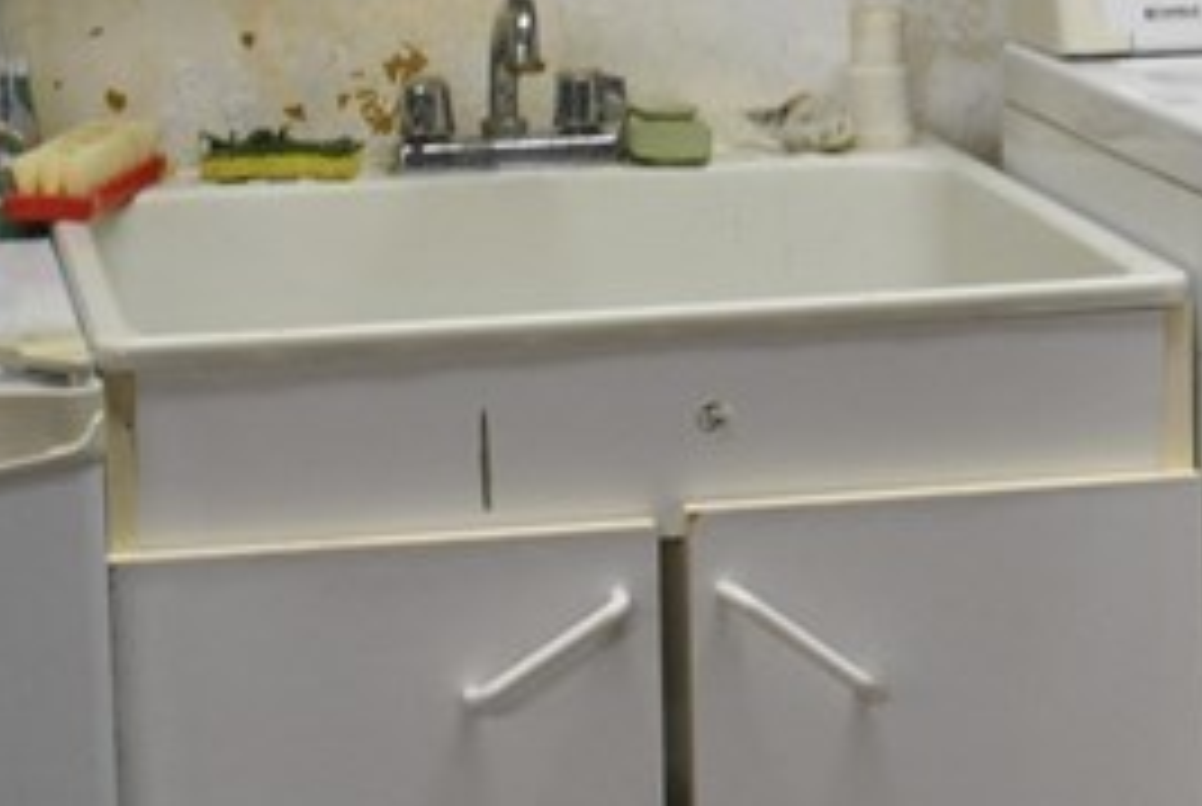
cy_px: -108
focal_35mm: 146
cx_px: 1137
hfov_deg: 13.9
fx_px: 4883
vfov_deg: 9.3
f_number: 4
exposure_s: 1/30
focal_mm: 24
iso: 320
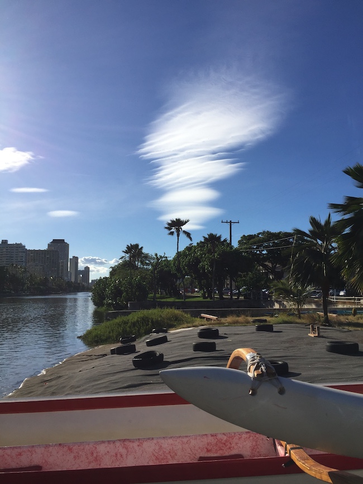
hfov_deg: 48.2
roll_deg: +0.6
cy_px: 242
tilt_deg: +6.9
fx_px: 406
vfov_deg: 61.7
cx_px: 182
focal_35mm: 29
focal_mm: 4.15
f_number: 2.2
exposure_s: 1/4405
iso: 32
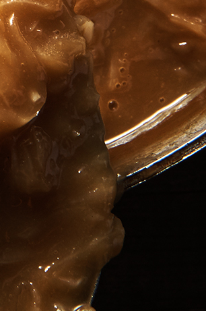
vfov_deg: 7.8
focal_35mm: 259
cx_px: -112
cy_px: -181
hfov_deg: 5.2
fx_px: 2230
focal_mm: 56
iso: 200
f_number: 22
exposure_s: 1/80
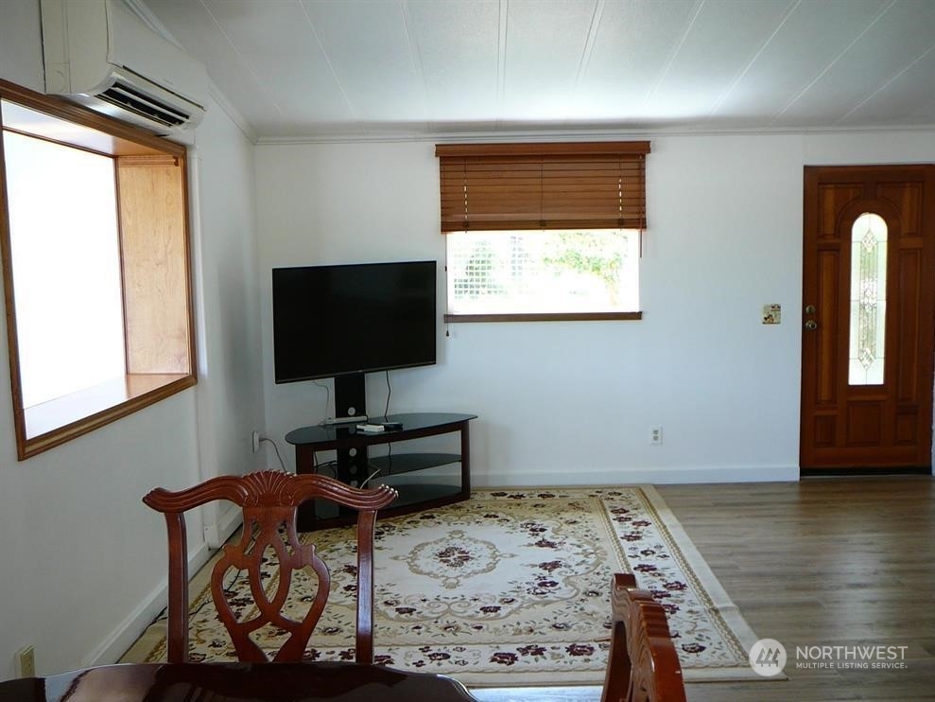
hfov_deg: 52.6
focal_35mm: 35
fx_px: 945
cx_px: 468
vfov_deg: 40.7
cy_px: 351
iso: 80
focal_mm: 5.2
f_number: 2.8
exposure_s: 1/15
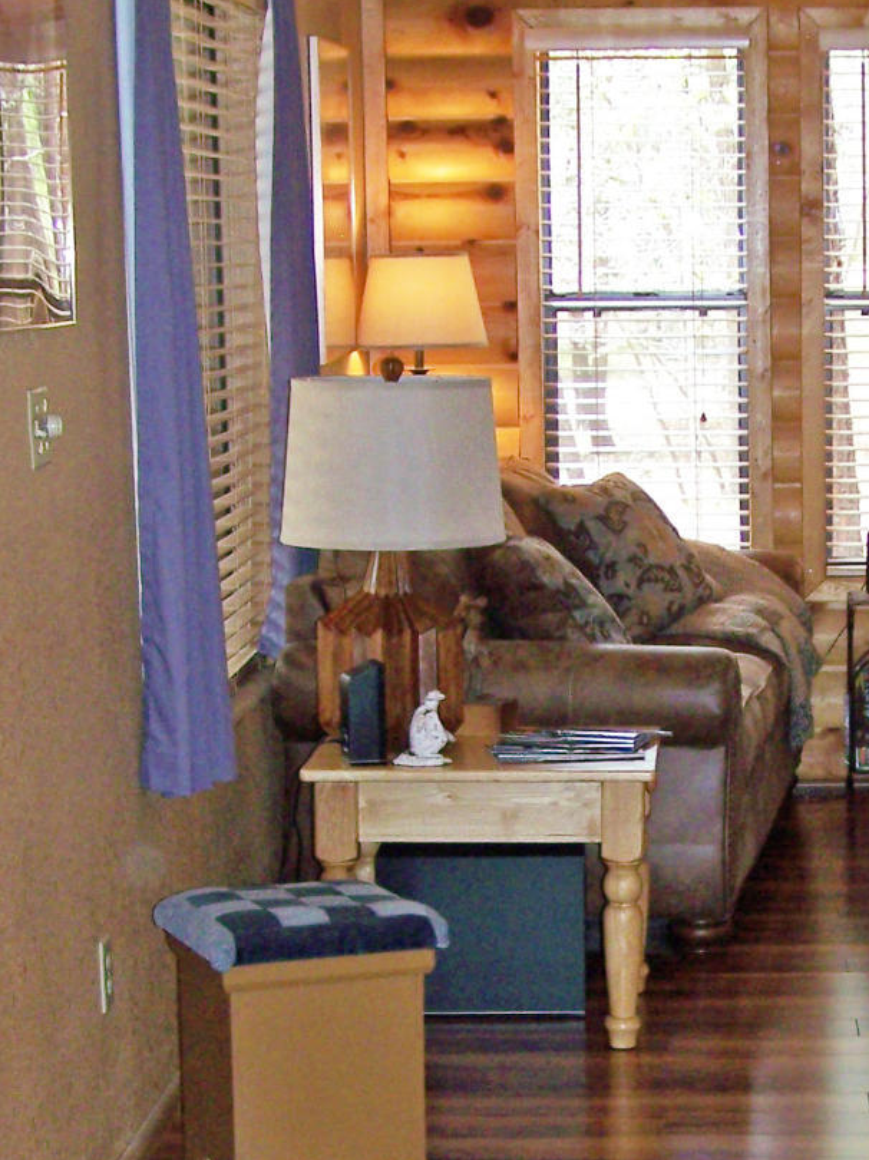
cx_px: 697
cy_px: 695
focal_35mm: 94
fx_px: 3149
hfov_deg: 15.6
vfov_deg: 20.8
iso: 80
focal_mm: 6.3
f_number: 2.8
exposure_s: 1/60
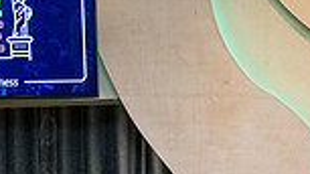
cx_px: 150
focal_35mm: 113
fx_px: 929
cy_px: 407
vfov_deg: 9.6
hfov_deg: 19.0
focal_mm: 24
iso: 6400
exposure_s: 1/200
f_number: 4
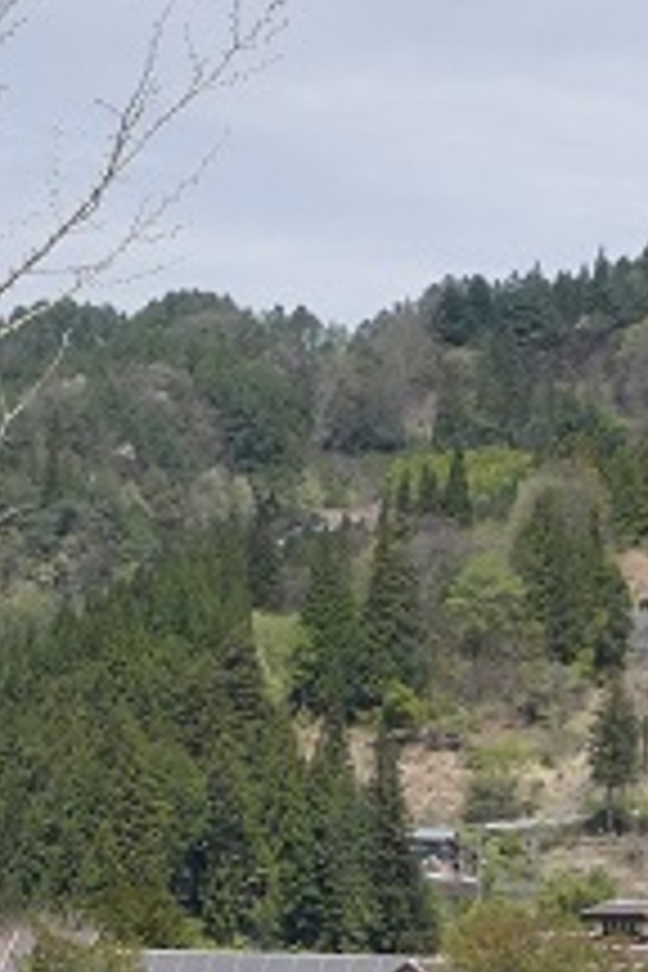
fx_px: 5238
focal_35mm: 194
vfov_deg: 10.3
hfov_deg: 7.1
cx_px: 243
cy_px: 1442
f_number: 2.8
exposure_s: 1/2000
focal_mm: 19.18
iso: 1000
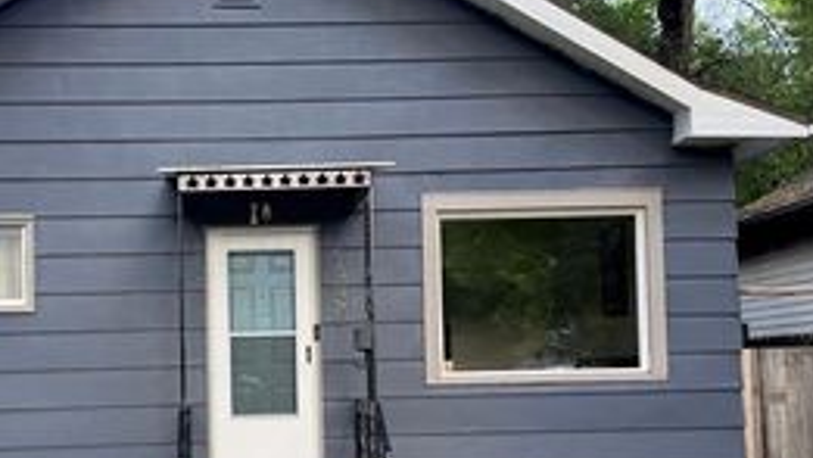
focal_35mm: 50
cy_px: 335
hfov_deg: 40.8
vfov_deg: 23.8
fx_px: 1078
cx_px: 277
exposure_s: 1/360
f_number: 1.78
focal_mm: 6.76
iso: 80
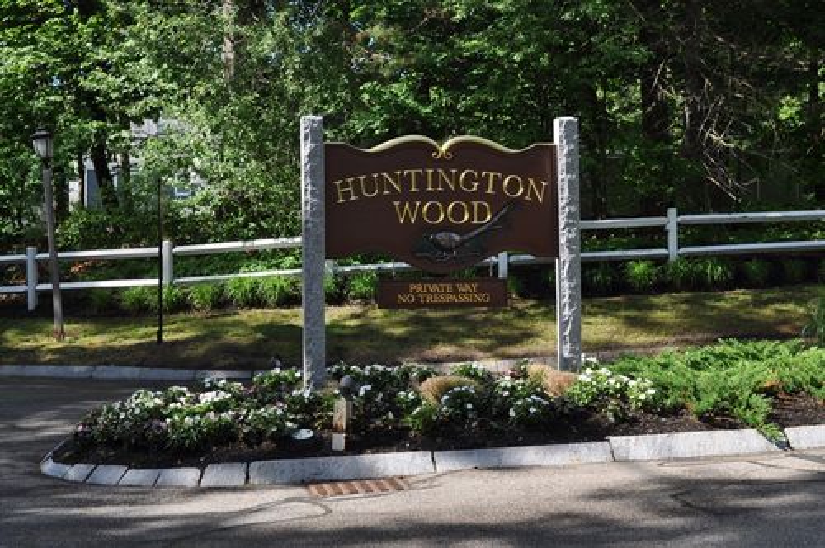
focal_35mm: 66
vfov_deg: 20.6
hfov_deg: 30.5
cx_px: 412
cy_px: 274
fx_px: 1511
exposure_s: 1/200
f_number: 7.1
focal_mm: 44
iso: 200
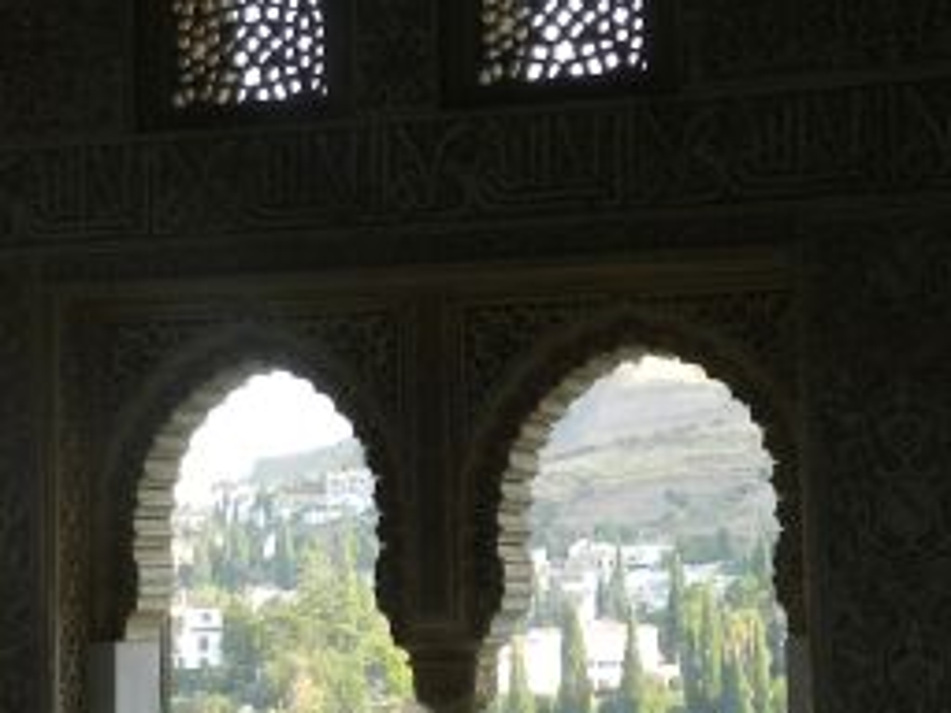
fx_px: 2747
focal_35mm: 100
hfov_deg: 19.6
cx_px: 416
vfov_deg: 14.7
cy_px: 189
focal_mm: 5.6
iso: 160
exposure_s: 1/100
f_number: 3.7
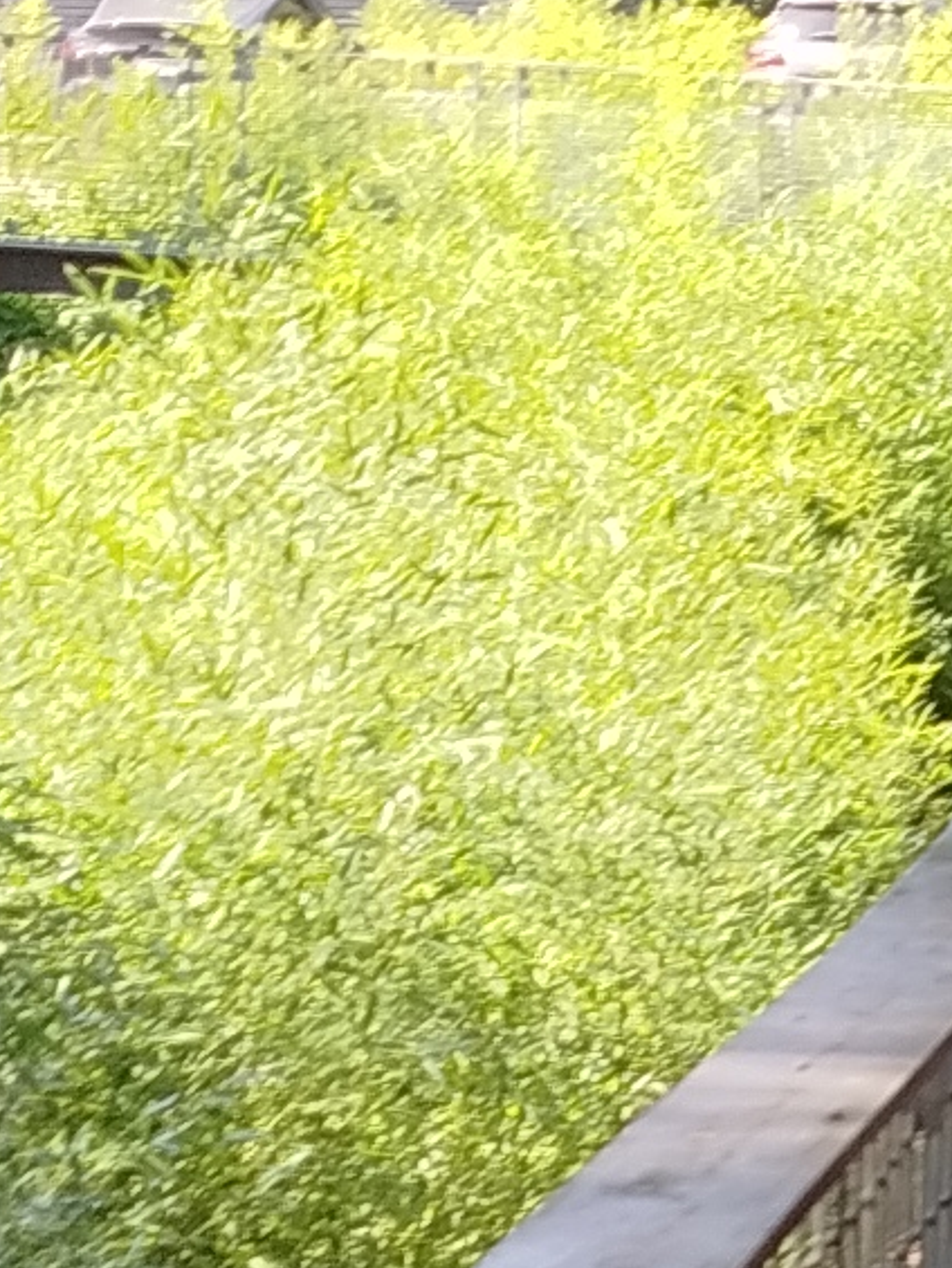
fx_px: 6231
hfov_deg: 8.1
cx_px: 2261
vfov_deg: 11.5
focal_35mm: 170
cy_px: 1178
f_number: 1.7
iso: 50
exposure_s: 1/127
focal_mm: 5.31
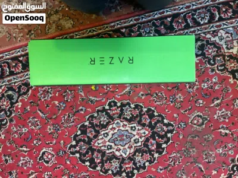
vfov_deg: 48.2
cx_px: 119
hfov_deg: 61.7
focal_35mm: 29
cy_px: 89
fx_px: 199
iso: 200
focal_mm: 3
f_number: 1.8
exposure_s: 1/33
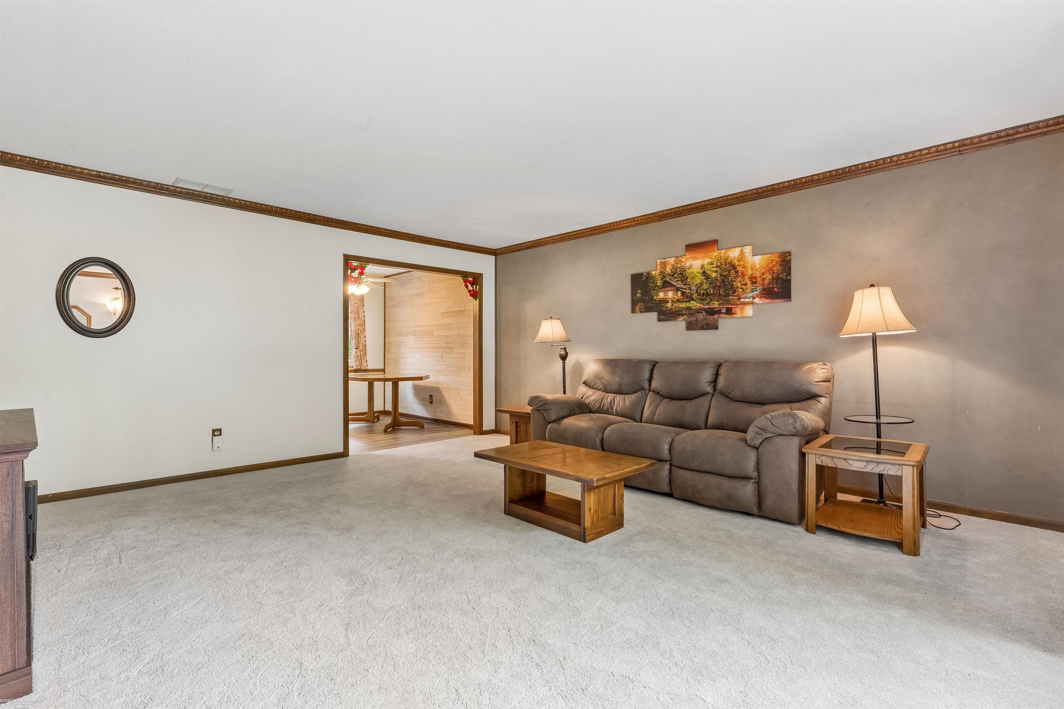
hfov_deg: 96.7
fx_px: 473
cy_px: 354
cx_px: 532
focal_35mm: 16
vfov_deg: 73.7
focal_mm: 16
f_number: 13
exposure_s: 1
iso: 200
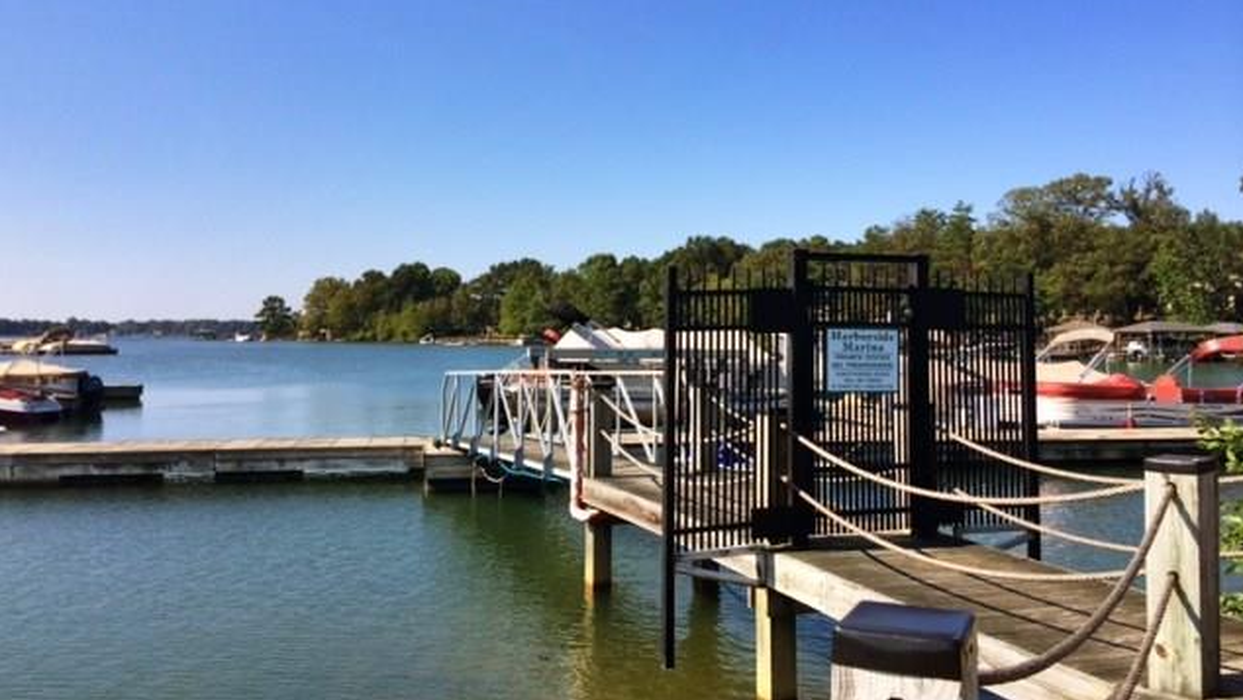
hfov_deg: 59.5
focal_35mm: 33
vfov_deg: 35.6
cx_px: 623
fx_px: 1088
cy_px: 325
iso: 32
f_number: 2.2
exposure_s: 1/3731
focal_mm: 4.12
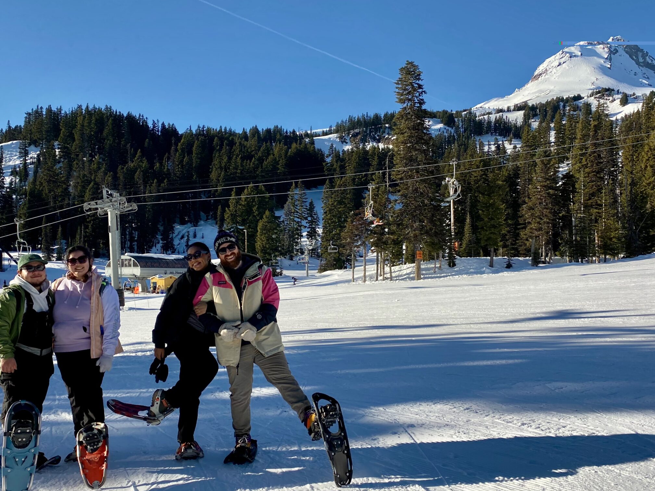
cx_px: 312
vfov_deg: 42.9
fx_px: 624
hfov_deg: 55.3
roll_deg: +0.8
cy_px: 274
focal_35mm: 33
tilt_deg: +3.3
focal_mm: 4.25
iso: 32
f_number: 1.8
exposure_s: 1/2410
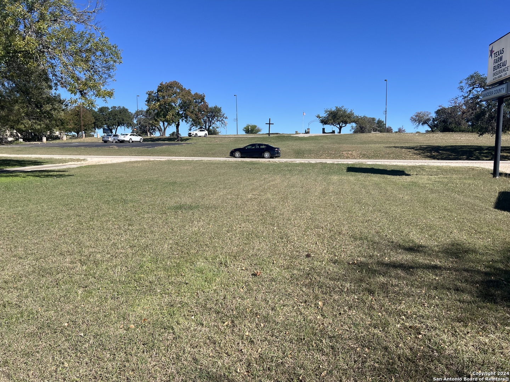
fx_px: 383
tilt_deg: -6.3
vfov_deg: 53.1
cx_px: 255
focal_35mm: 26
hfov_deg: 67.3
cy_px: 191
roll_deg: +0.2
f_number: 1.5
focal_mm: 5.7
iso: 50
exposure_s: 1/4274
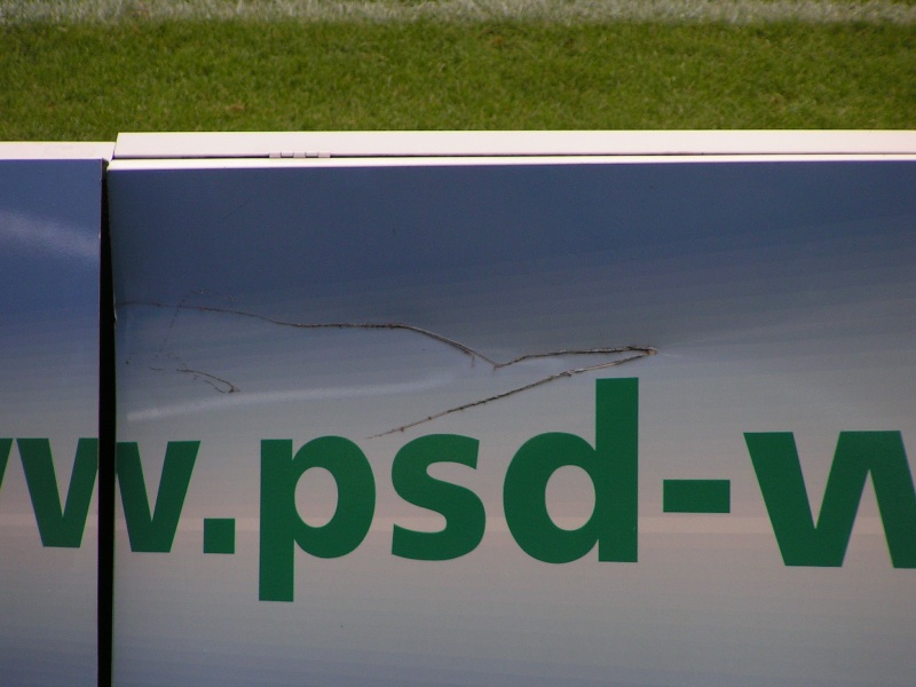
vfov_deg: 4.4
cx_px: 458
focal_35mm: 340
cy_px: 344
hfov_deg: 5.8
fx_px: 8997
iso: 80
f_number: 3.5
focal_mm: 52
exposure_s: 1/500
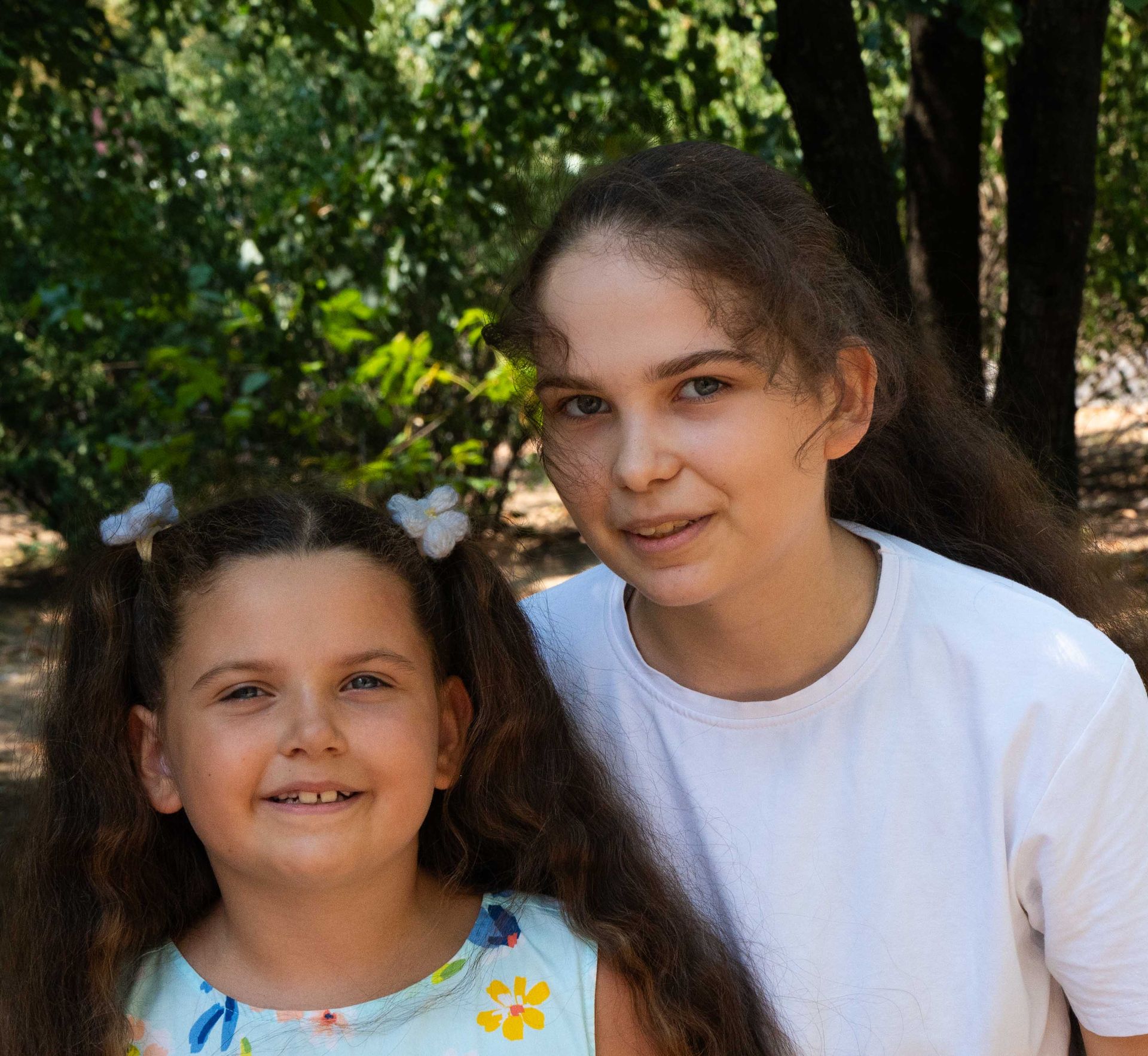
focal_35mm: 98
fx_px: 3533
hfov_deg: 18.5
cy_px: 641
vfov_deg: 17.0
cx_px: 603
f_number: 11
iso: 1600
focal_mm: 60
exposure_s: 1/800
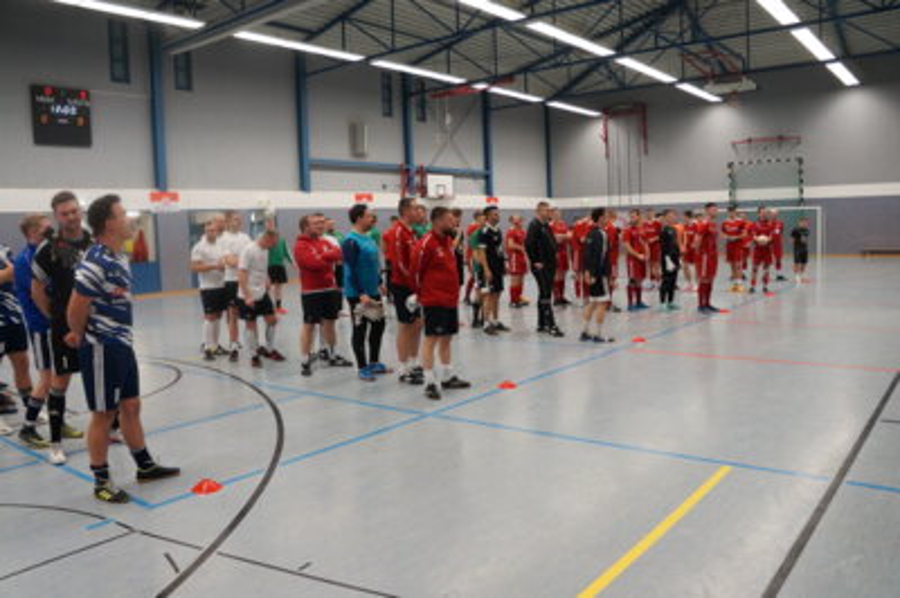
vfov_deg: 47.9
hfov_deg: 67.4
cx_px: 450
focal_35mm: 27
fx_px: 674
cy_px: 299
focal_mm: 18
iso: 500
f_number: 4
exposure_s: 1/60
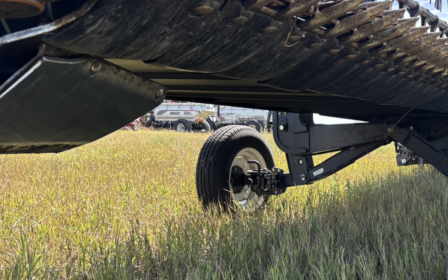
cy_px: 214
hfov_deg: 41.2
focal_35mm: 47
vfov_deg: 27.0
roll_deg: -0.9
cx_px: 346
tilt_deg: -6.7
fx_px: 574
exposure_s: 1/517
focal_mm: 5.96
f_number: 1.6
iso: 50
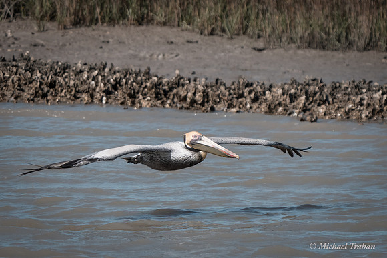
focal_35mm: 855
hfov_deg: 2.4
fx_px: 9197
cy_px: 192
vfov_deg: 1.6
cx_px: 182
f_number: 9
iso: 1600
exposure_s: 1/3200
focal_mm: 511
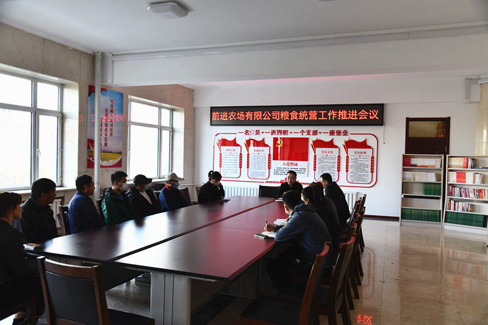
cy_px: 162
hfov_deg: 61.9
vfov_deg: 43.6
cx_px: 244
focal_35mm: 30
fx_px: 407
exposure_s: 1/100
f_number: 5
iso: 1000
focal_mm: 30
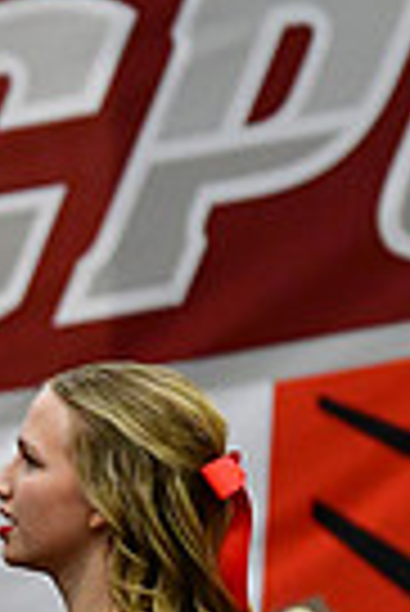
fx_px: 16323
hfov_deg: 1.4
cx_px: -770
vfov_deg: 2.1
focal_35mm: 958
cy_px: 740
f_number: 4
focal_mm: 150
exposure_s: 1/500
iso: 4000
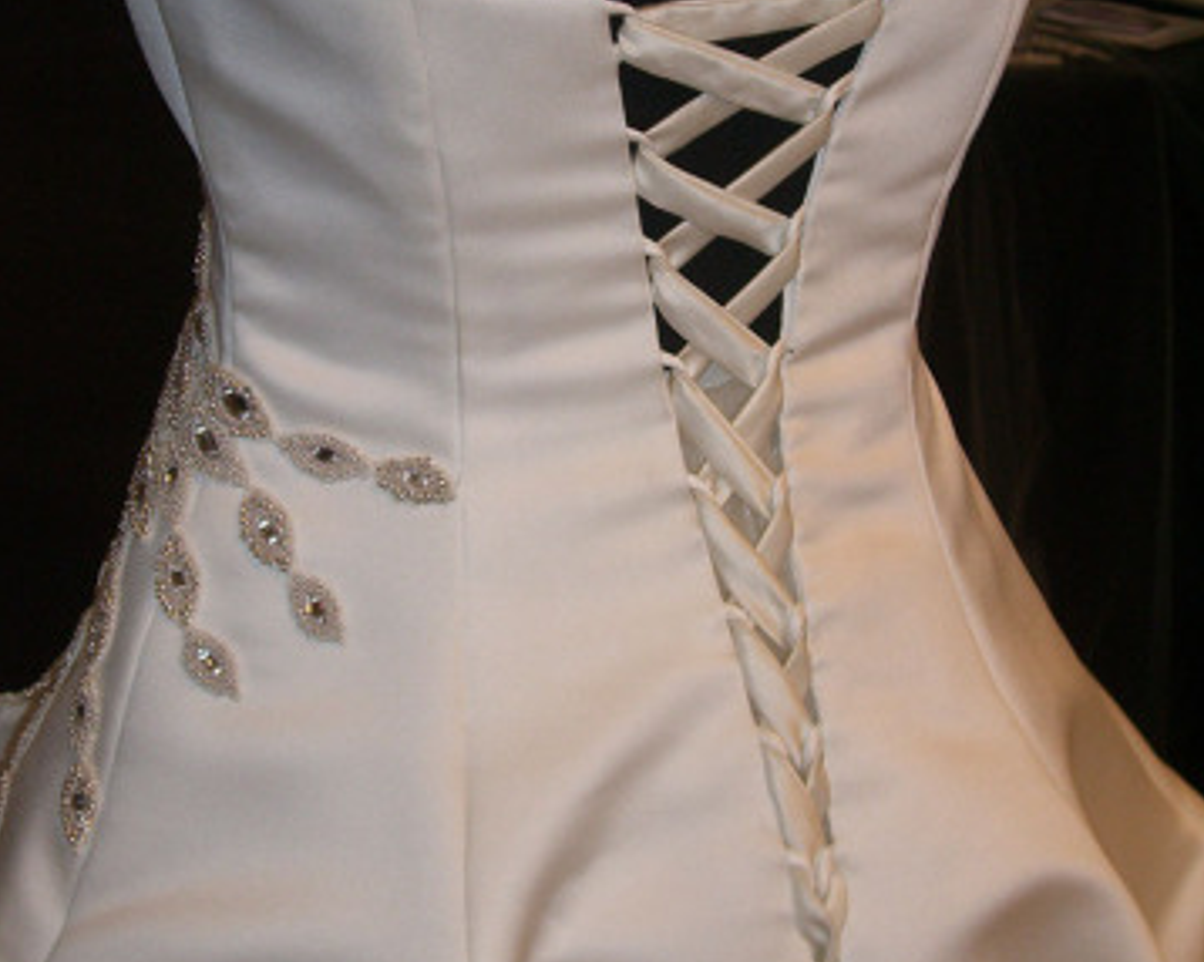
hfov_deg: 26.4
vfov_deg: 21.2
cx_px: 602
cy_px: 306
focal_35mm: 72
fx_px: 2564
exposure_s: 1/60
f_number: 3.3
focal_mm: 9
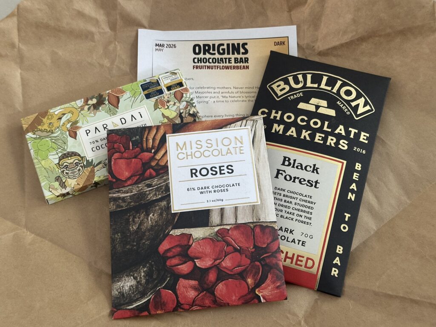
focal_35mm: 48
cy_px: 164
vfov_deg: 30.3
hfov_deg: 39.7
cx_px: 218
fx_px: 605
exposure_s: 1/60
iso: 250
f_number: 1.78
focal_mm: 6.86
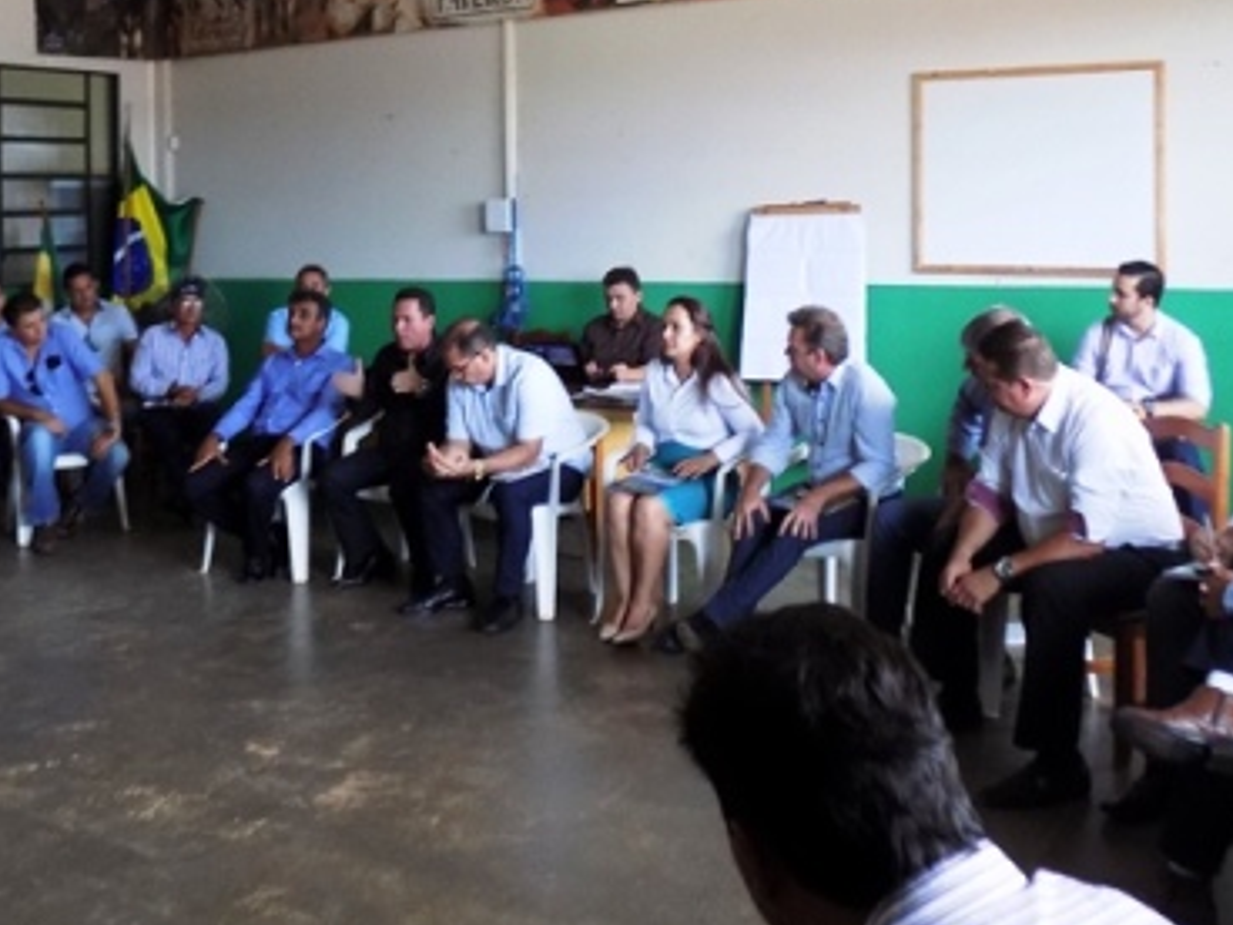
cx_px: 610
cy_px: 218
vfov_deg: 35.1
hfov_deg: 46.8
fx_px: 1425
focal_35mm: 40
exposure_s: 1/30
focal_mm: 4
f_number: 3.1
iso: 180
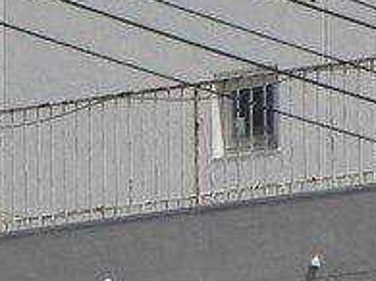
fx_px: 7089
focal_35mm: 653
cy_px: 827
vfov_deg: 2.3
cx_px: 1109
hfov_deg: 3.0
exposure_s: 1/440
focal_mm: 15.1
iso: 64
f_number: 5.6
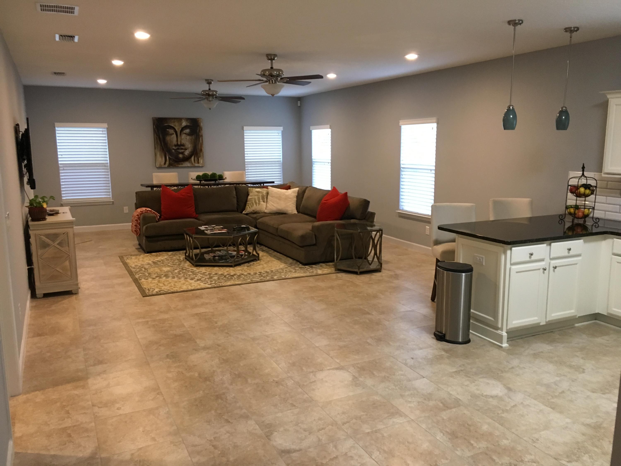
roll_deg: +0.3
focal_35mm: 29
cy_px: 233
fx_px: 520
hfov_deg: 61.7
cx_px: 310
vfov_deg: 48.2
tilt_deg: -10.4
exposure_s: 1/30
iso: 160
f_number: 2.2
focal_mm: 4.15
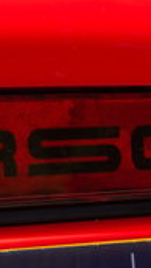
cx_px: 19
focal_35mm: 218
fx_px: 1549
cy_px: 227
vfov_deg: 9.8
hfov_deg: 5.6
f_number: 6.3
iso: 250
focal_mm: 35
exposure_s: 1/30
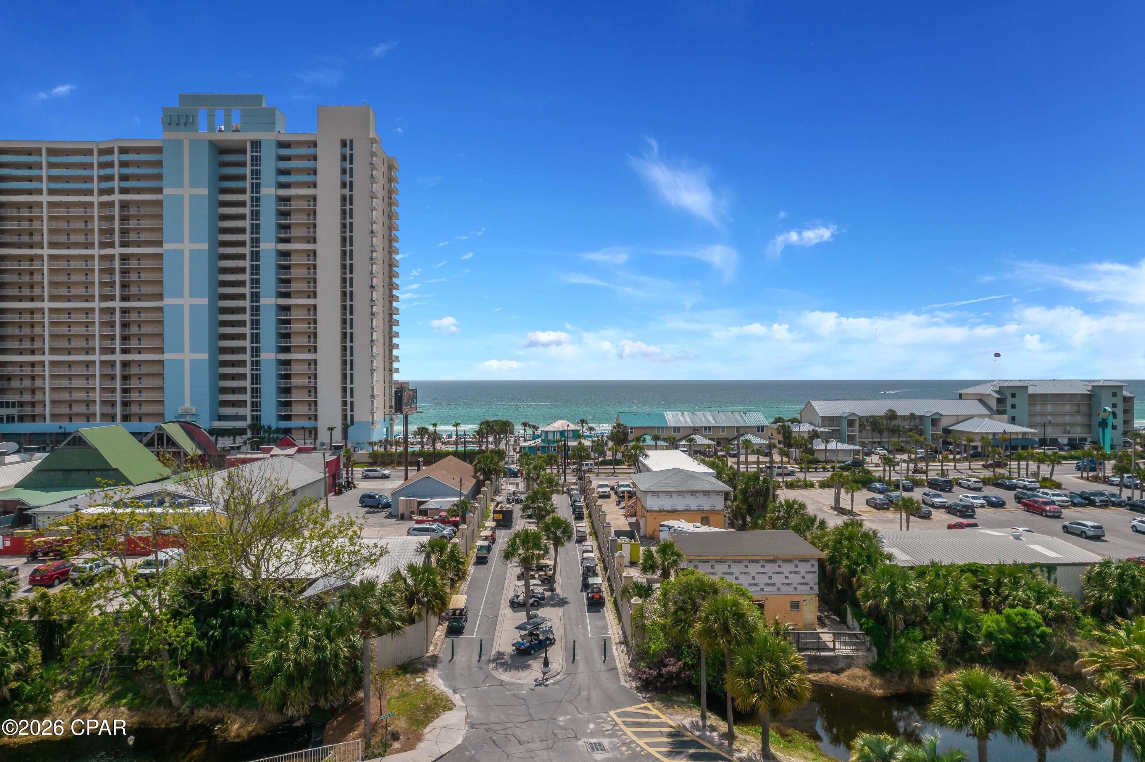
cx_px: 572
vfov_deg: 57.2
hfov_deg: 78.6
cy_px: 381
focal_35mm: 22
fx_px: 699
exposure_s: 1/4000
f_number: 2.8
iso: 100
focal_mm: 8.38
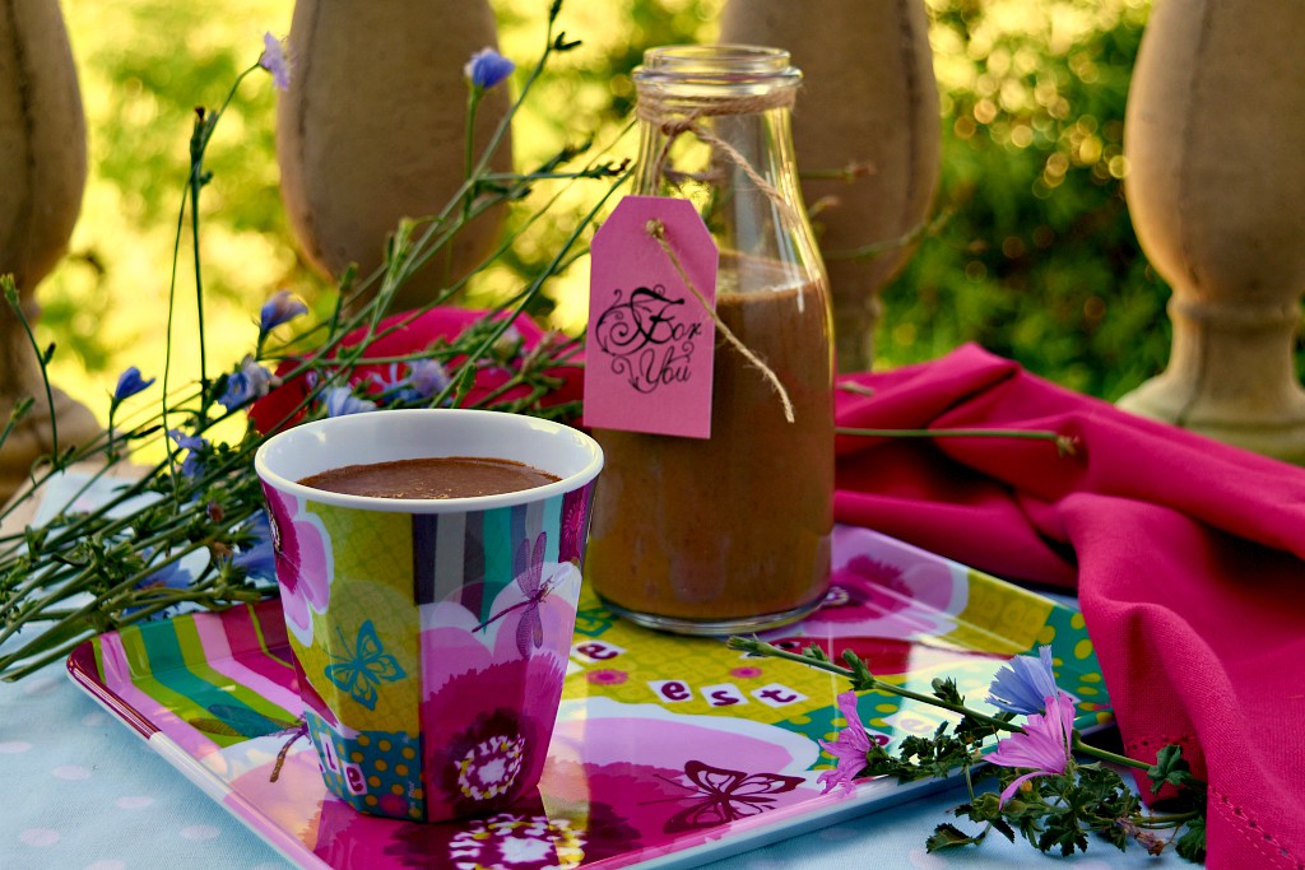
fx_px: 1849
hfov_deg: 38.9
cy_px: 435
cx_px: 652
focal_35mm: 51
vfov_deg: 26.5
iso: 100
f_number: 5
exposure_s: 1/100
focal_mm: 34
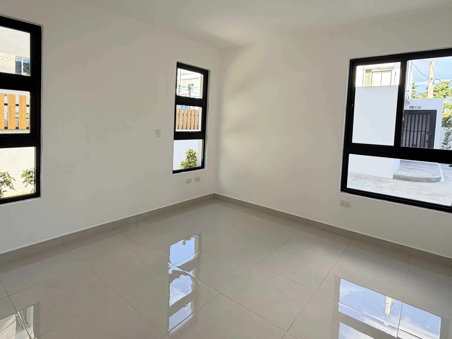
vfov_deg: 65.3
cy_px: 135
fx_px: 261
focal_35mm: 20
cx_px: 217
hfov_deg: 81.7
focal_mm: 2.22
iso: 50
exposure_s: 1/121
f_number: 2.2
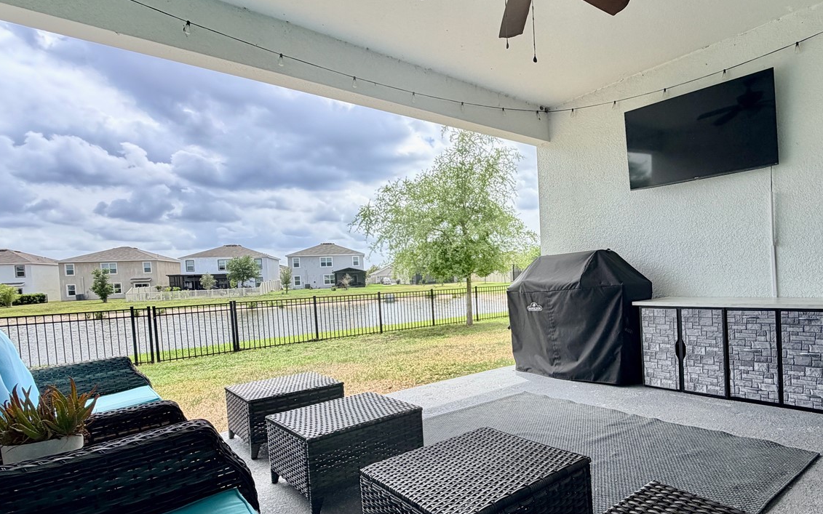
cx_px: 525
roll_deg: +2.6
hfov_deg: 80.4
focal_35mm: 21
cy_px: 292
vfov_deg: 57.1
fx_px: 471
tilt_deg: -1.9
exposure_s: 1/770
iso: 40
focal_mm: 2.22
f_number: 2.2
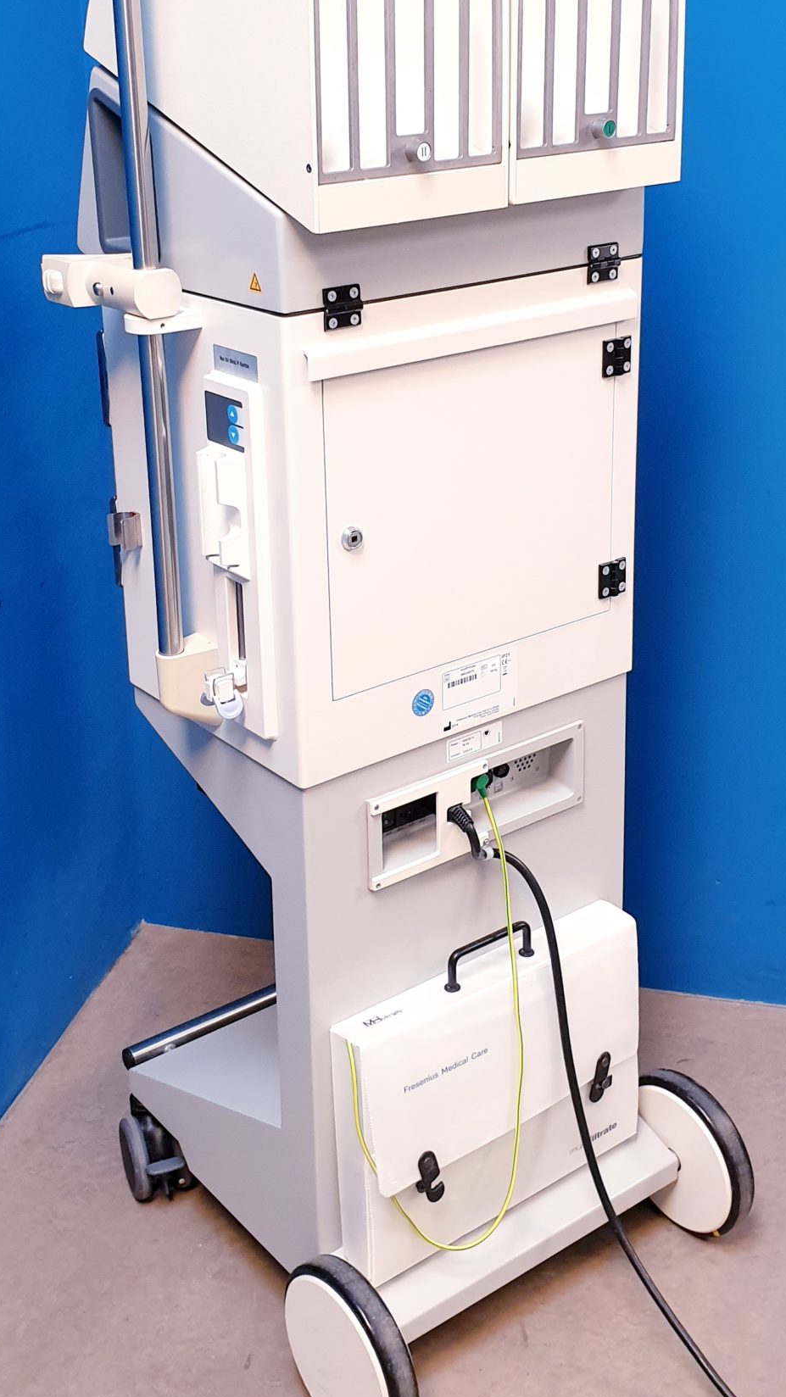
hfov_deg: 27.1
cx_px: 397
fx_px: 1630
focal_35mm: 44
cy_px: 486
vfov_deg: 45.8
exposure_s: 1/50
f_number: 2.4
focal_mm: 4.3
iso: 200
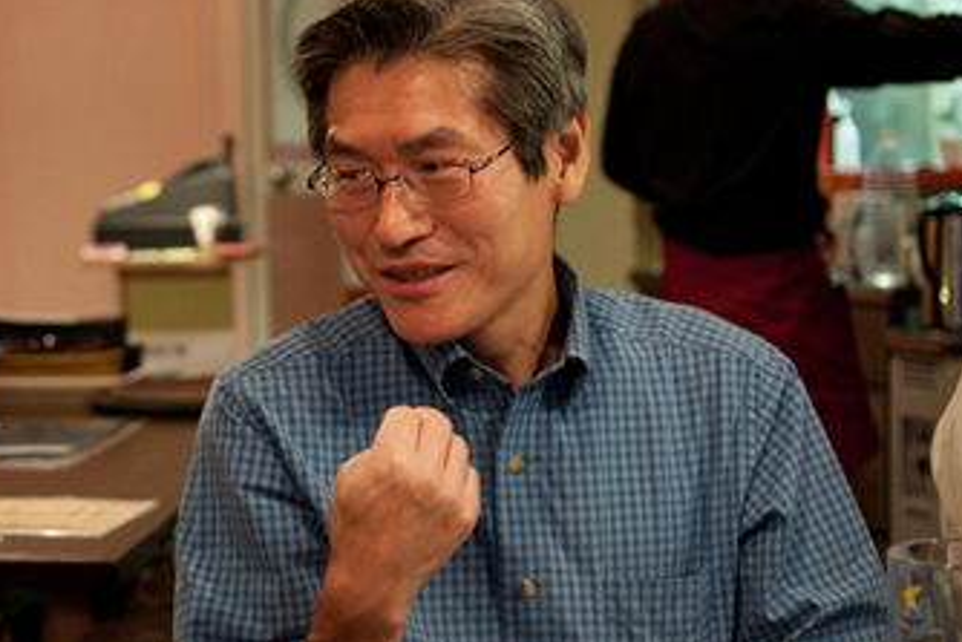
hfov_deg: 29.6
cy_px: 282
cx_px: 245
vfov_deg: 20.3
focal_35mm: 67
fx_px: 1791
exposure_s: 1/100
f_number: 2.8
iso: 1400
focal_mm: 35
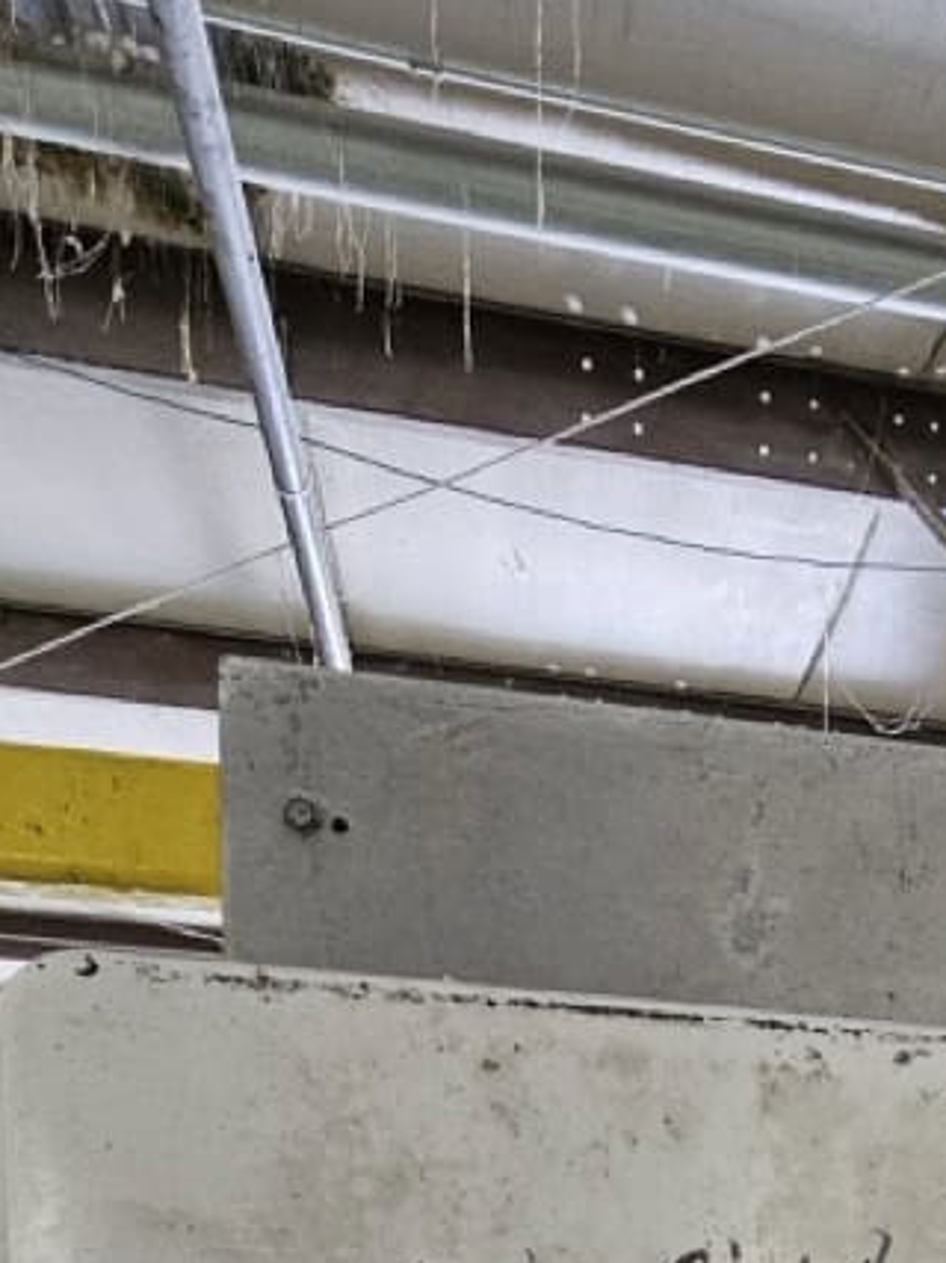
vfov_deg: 36.4
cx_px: 893
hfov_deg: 34.3
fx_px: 1422
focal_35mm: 39
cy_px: 1532
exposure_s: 1/30
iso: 640
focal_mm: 2.2
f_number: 2.2
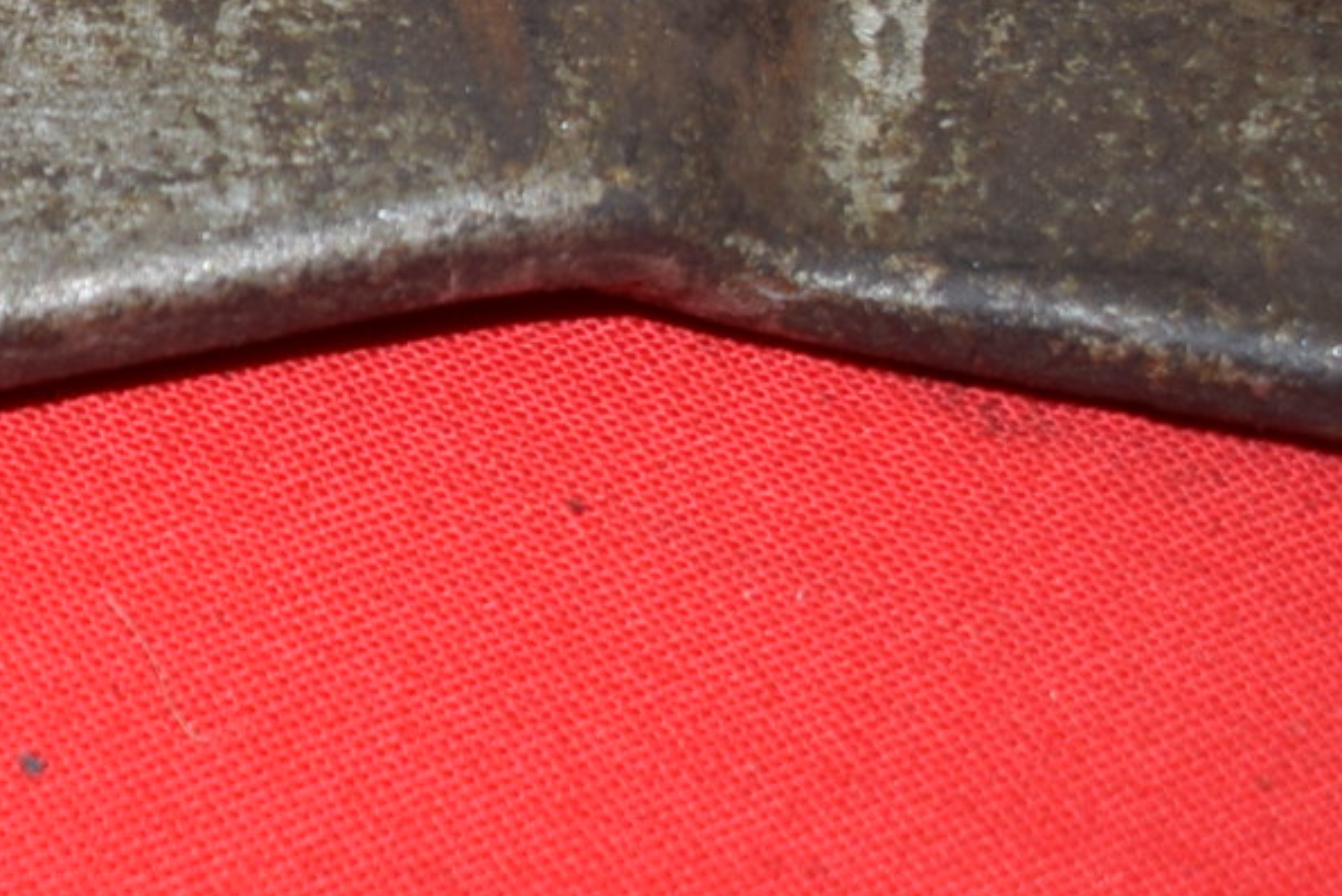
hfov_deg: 8.9
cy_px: 171
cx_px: -1268
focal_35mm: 219
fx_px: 8149
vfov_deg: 6.3
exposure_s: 1/40
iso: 160
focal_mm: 29
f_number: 5.6
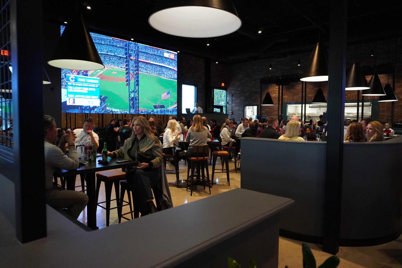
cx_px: 201
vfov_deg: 53.1
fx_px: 268
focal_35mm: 24
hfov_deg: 73.7
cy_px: 134
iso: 4000
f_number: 3.5
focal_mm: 16
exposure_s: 1/160
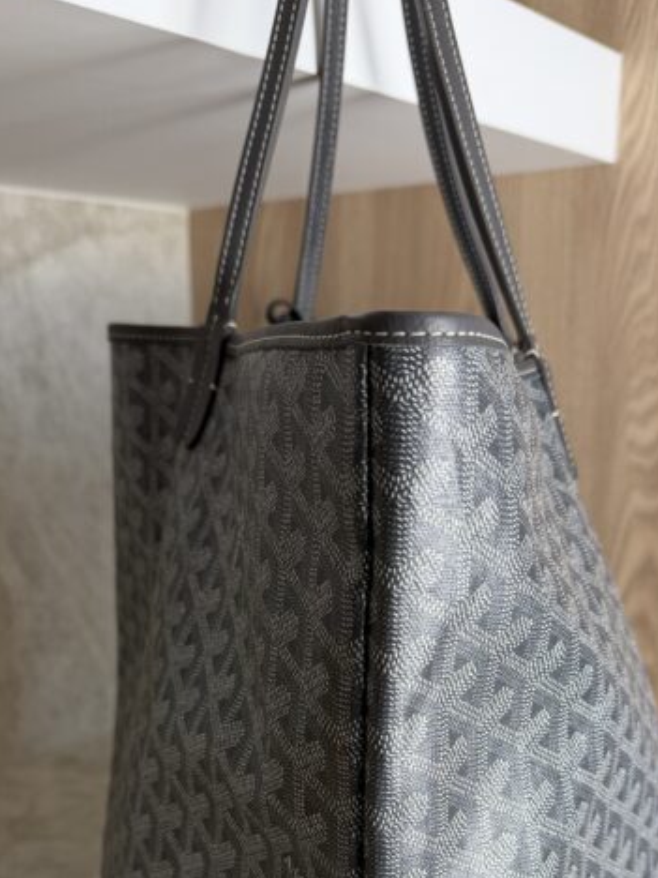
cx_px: 317
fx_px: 1039
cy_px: 705
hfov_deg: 35.1
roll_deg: +0.9
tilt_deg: -18.8
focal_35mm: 41
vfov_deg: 43.6
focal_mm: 6.76
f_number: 1.78
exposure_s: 1/120
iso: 100
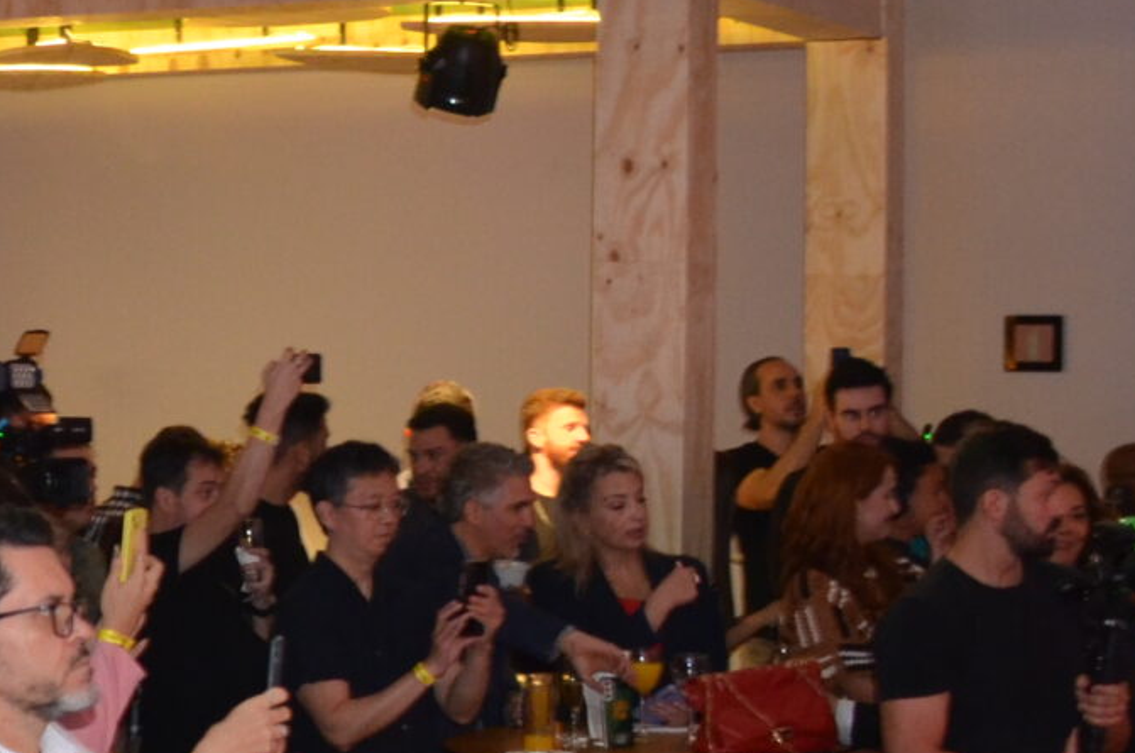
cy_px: 399
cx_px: -682
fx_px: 3242
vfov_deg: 13.2
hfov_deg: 17.4
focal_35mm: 103
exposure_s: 1/60
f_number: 3.5
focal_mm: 18
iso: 800
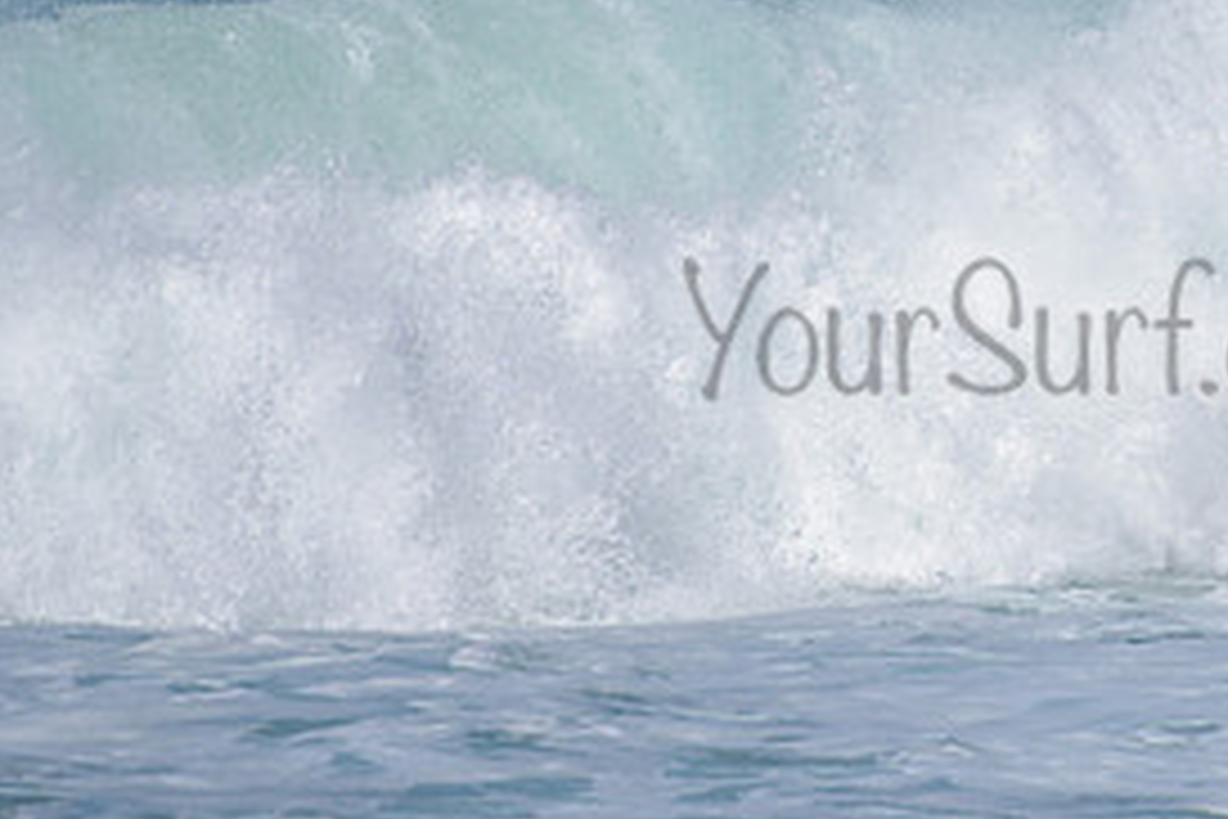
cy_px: 290
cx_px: 1147
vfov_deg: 1.3
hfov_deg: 1.9
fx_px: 36257
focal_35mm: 1063
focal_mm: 500
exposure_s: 1/2000
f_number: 5.6
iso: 160
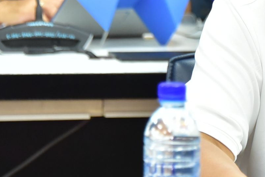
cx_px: 364
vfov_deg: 3.1
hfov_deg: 4.6
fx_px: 3314
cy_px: -38
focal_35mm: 450
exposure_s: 1/200
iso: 4000
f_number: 5.6
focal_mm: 145
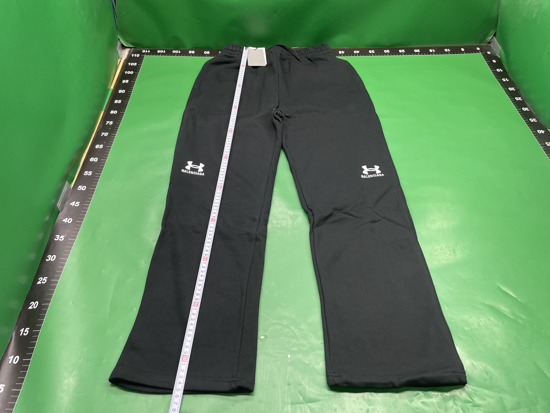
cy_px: 206
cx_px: 275
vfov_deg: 53.1
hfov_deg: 67.3
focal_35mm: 26
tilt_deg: -46.3
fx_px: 413
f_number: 1.6
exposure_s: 1/121
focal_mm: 4.2
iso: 125
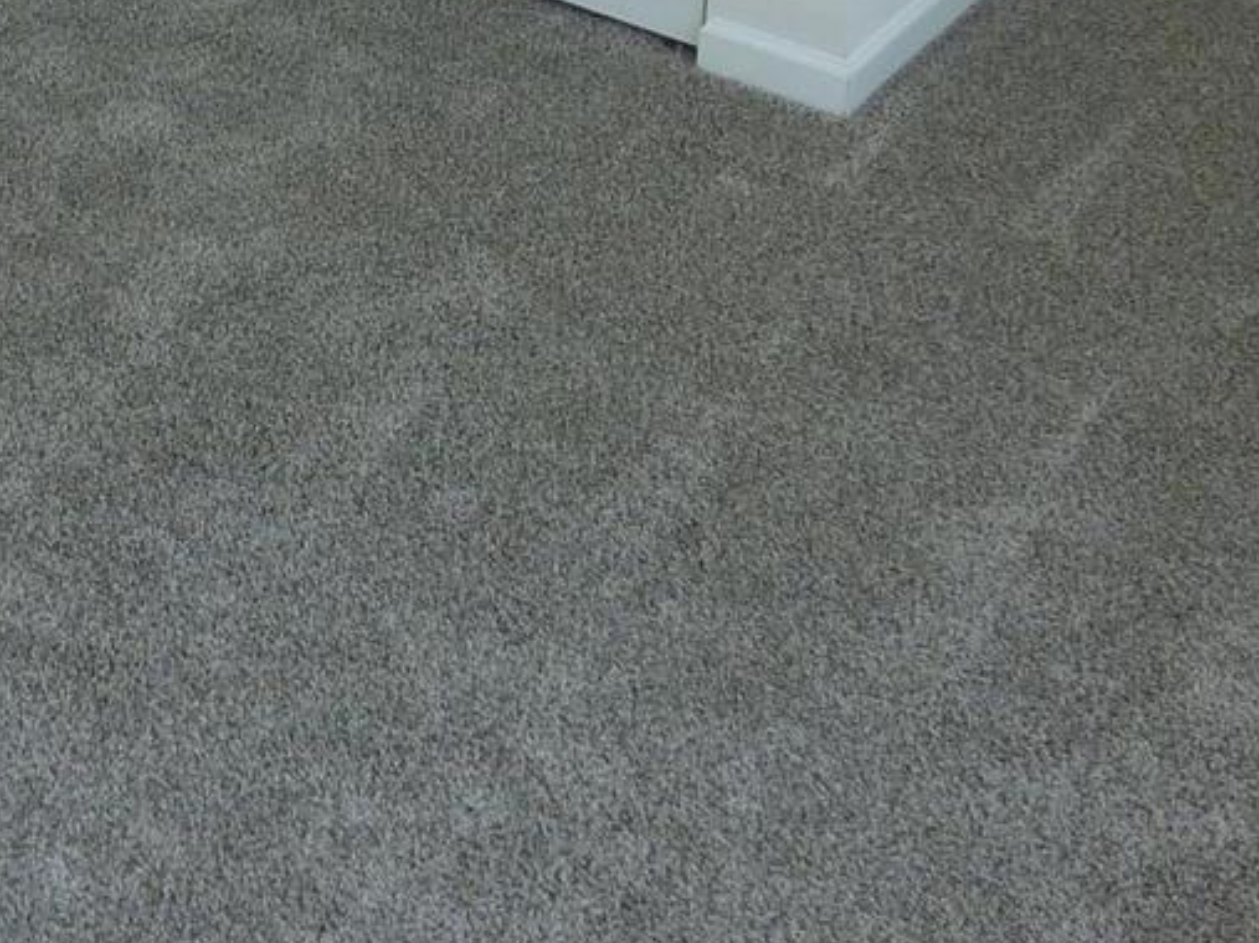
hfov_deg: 26.6
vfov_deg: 19.4
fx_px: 2582
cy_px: -203
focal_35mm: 71
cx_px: 171
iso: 100
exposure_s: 1/60
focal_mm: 4.1
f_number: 3.3
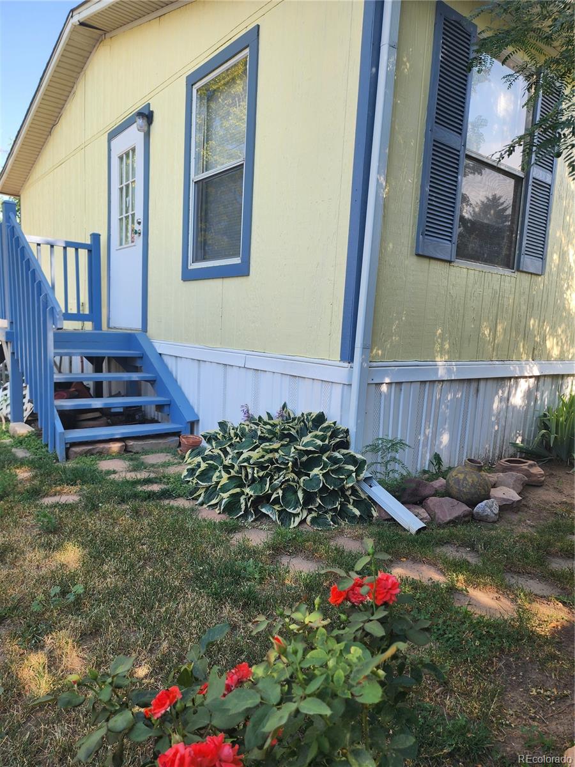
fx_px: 509
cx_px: 288
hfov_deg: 58.9
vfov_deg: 73.9
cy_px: 384
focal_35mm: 23
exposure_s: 1/214
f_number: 1.8
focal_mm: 6.4
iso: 12
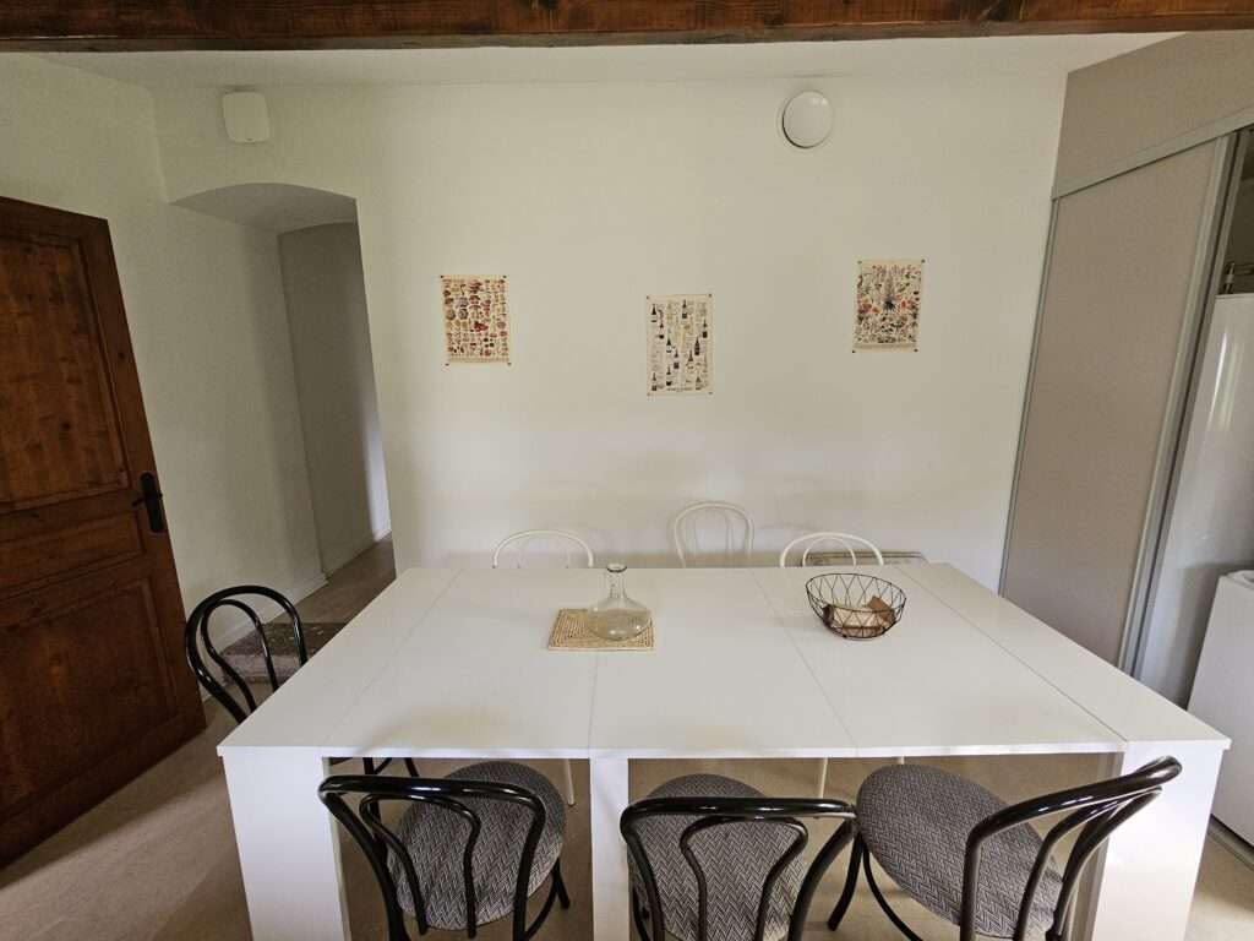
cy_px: 470
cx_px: 627
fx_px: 471
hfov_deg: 106.2
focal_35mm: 13
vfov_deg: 89.9
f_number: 2.2
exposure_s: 1/100
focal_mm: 2.2
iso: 320
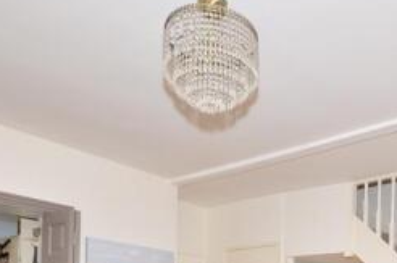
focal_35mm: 40
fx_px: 440
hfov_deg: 47.1
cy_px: 328
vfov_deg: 28.3
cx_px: 287
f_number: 4.5
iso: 200
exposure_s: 1/25
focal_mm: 10
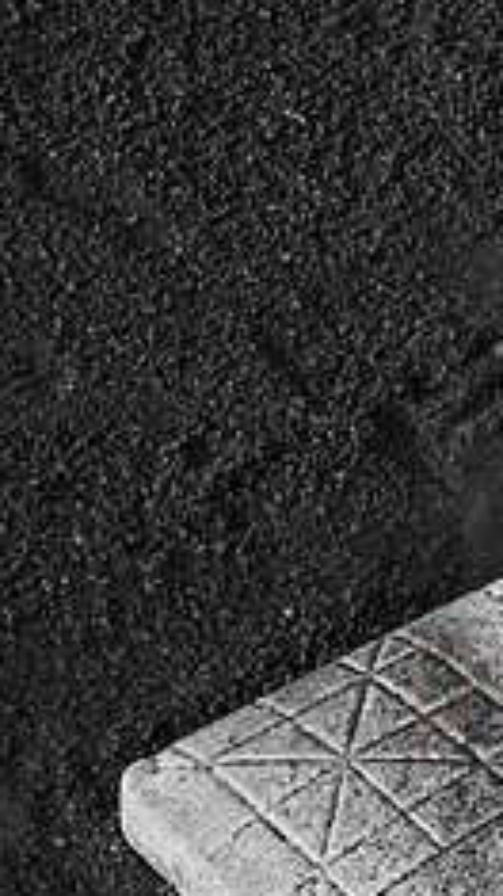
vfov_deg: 11.9
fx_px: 4296
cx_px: 1029
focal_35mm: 181
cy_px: 404
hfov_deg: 6.5
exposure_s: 1/200
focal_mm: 70
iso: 100
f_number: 16
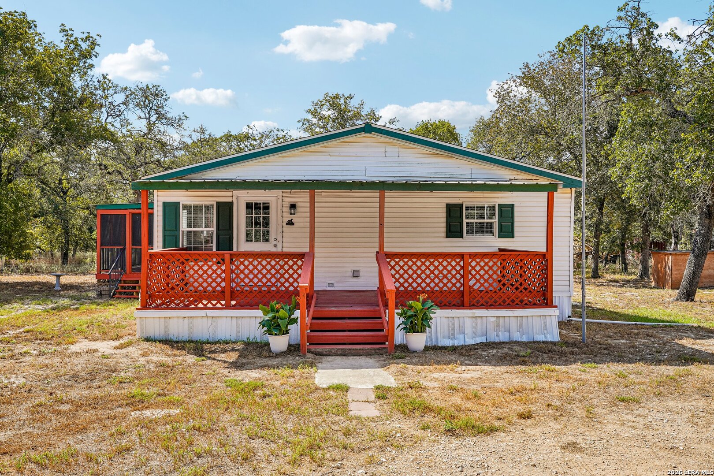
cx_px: 357
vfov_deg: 44.3
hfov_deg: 62.8
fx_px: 585
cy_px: 238
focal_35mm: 30
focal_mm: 29.5
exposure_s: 1/200
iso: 100
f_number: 8
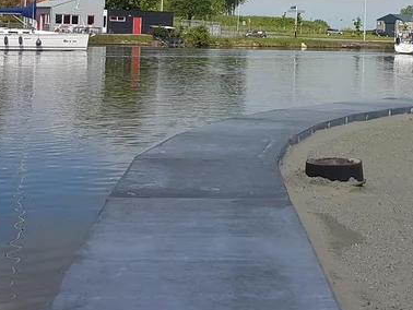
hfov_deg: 25.5
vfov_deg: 19.1
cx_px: 334
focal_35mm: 75
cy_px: -4
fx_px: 895
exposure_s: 1/2640
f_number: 1.7
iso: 40
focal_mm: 4.2
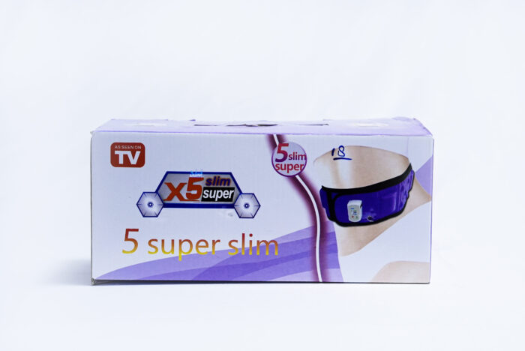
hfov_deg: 28.8
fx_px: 1022
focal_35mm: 70
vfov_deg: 19.5
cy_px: 176
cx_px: 262
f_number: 9
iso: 3200
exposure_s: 1/160
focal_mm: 70
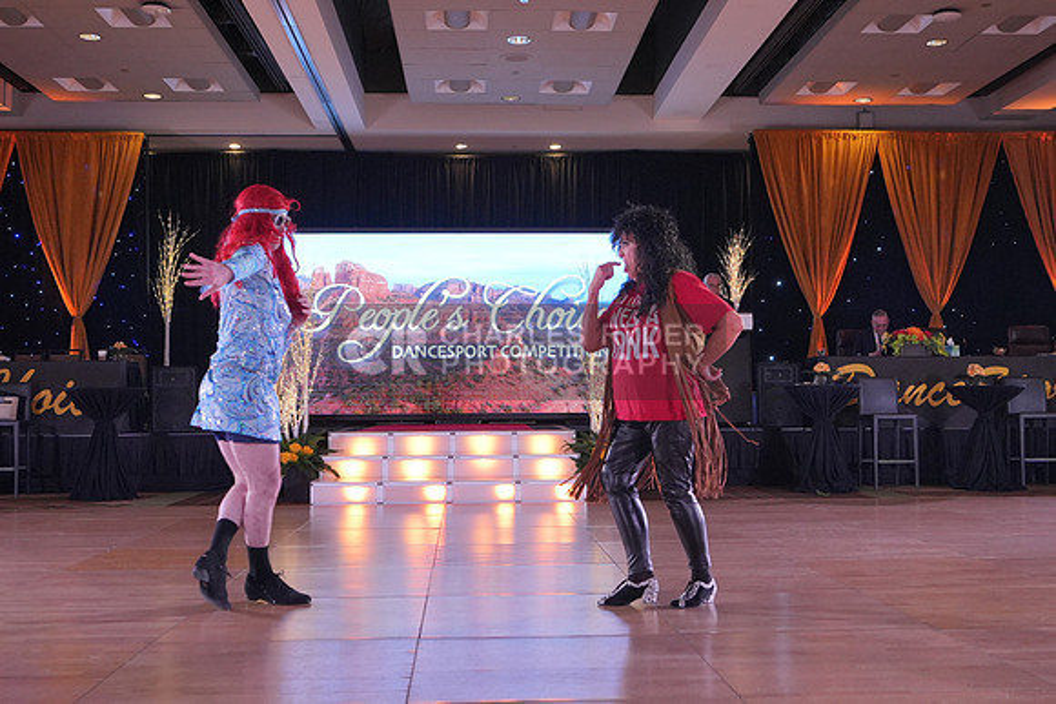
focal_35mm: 42
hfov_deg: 46.4
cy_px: 352
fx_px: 1232
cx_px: 528
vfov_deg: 31.9
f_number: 4
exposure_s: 1/400
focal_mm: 28
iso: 1600
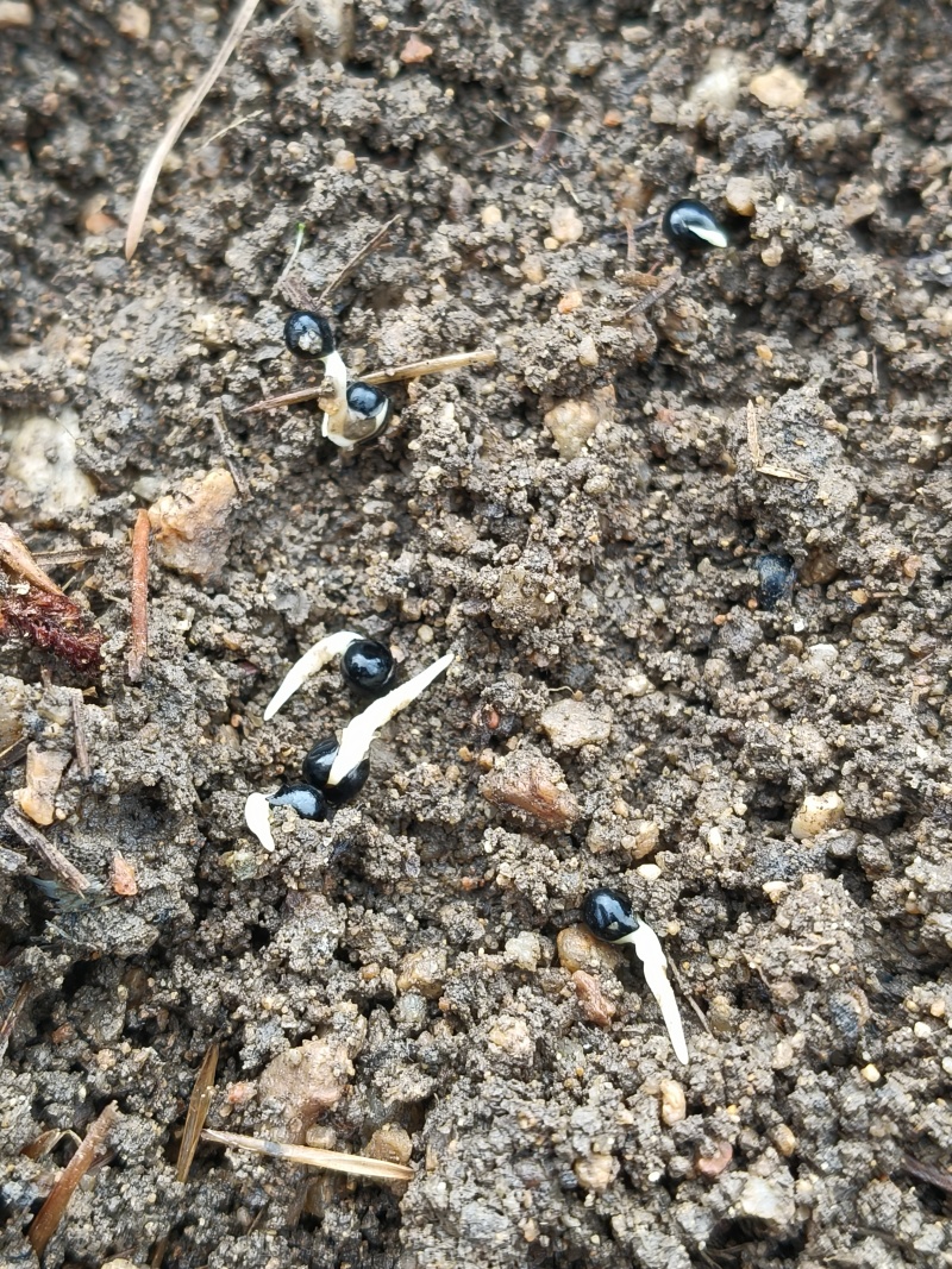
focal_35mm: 47
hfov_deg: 30.9
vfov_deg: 40.4
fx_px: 1724
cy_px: 634
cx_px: 476
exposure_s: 1/120
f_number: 1.8
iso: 160
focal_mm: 4.84
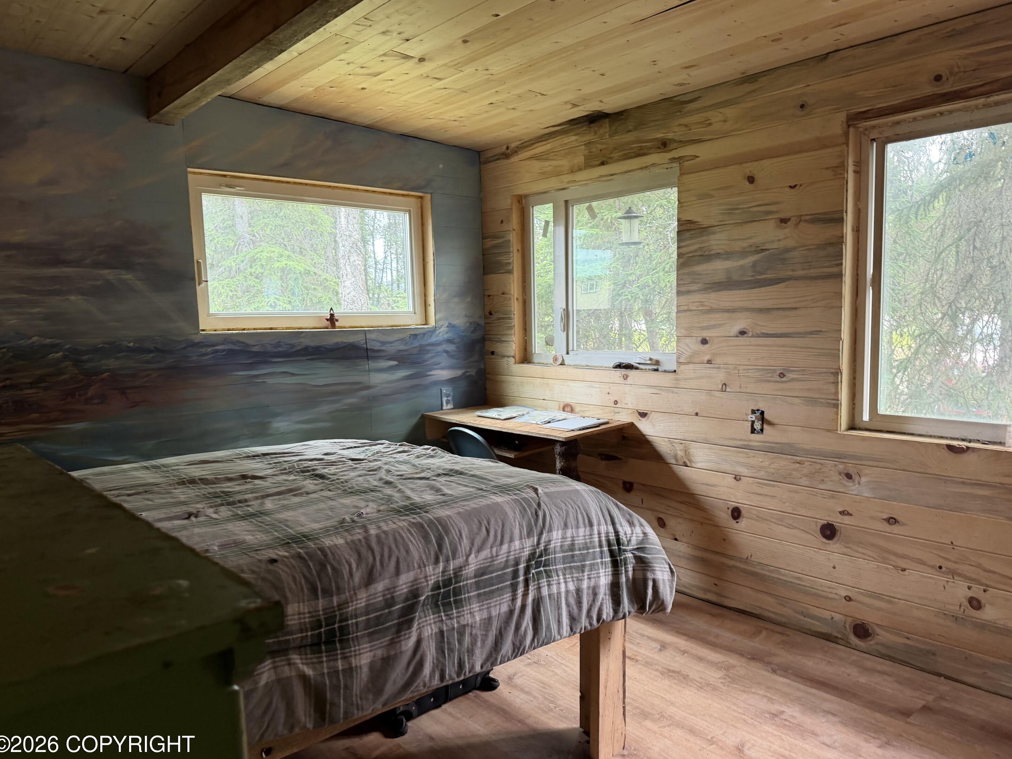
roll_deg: +2.6
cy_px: 385
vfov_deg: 54.9
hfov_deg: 69.4
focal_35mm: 25
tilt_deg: -5.8
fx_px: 731
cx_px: 519
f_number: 1.78
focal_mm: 6.76
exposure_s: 1/92
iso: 200
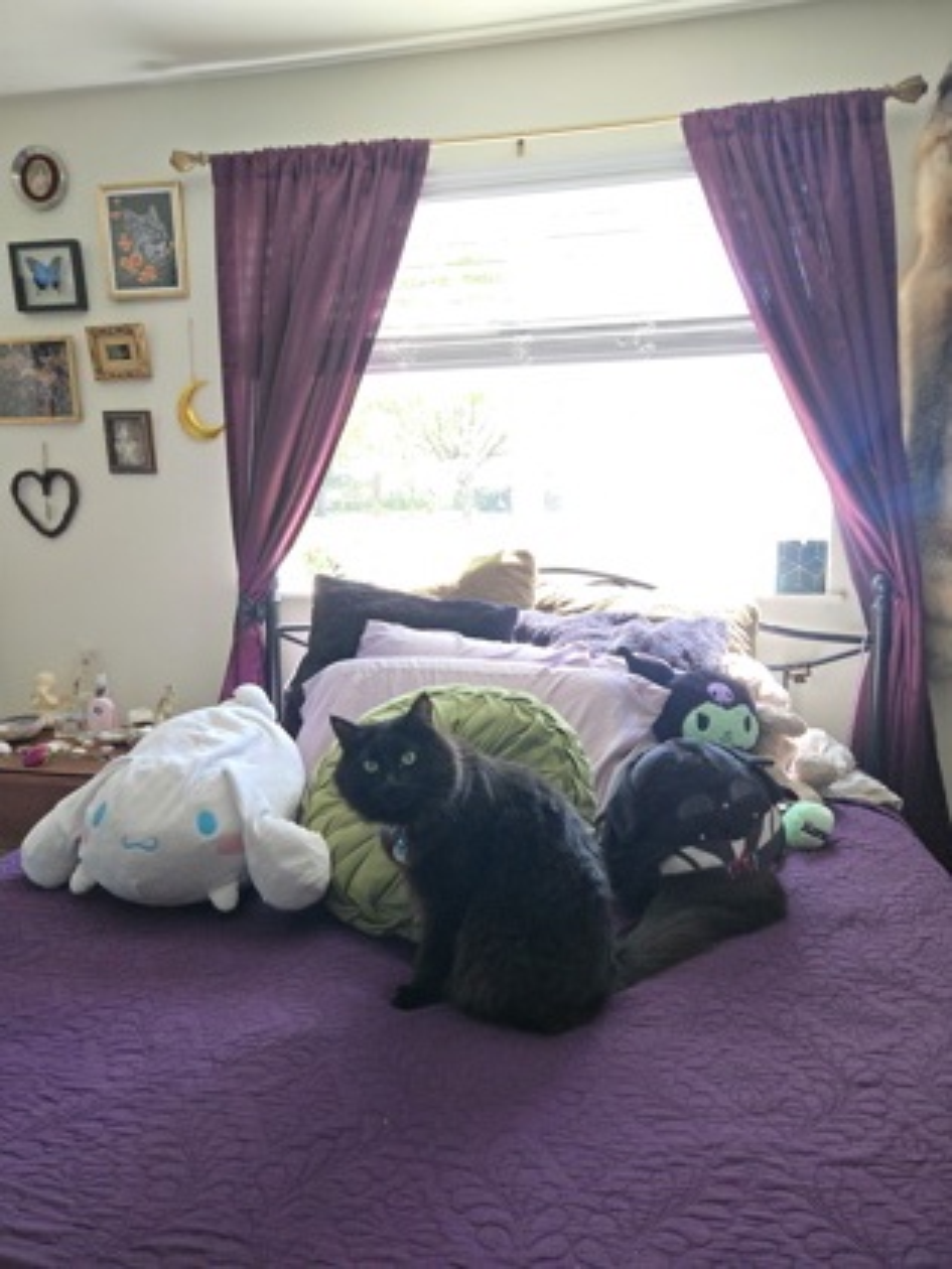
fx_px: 843
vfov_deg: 73.9
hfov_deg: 58.9
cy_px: 634
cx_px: 476
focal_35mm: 23
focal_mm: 5.4
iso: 200
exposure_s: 1/180
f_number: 1.8
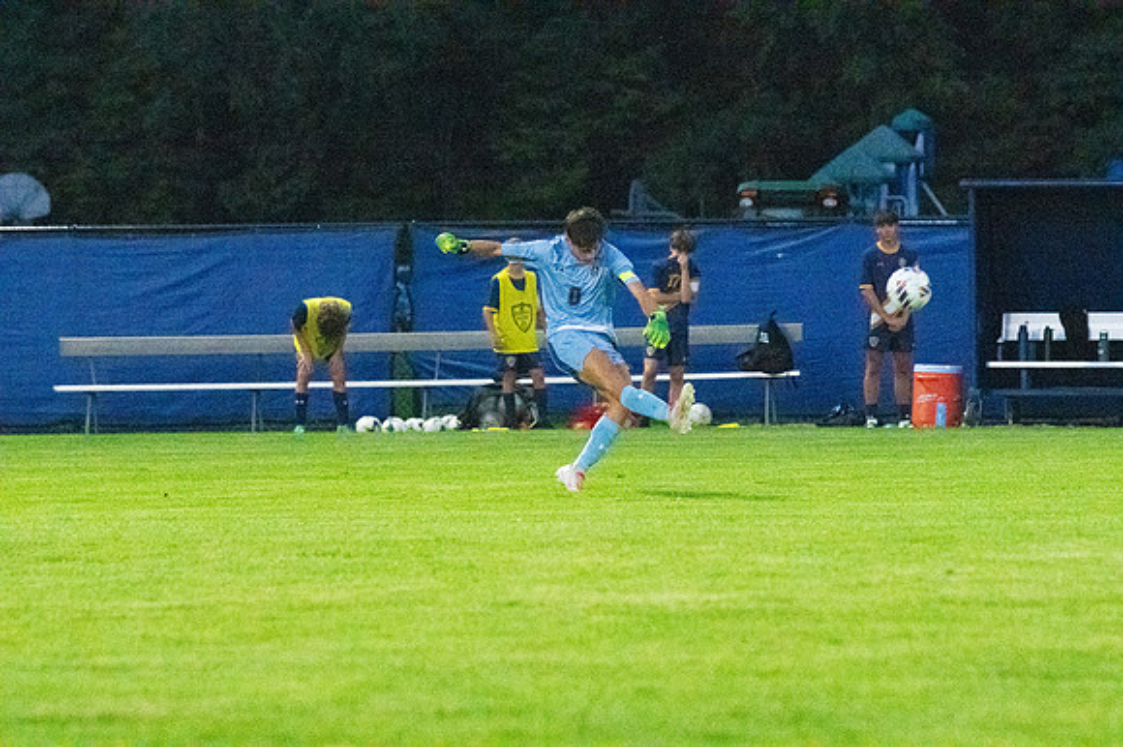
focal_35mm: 300
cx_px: 562
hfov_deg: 6.9
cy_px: 374
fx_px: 9353
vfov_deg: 4.6
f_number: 5.6
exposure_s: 1/1600
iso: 6400
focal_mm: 200
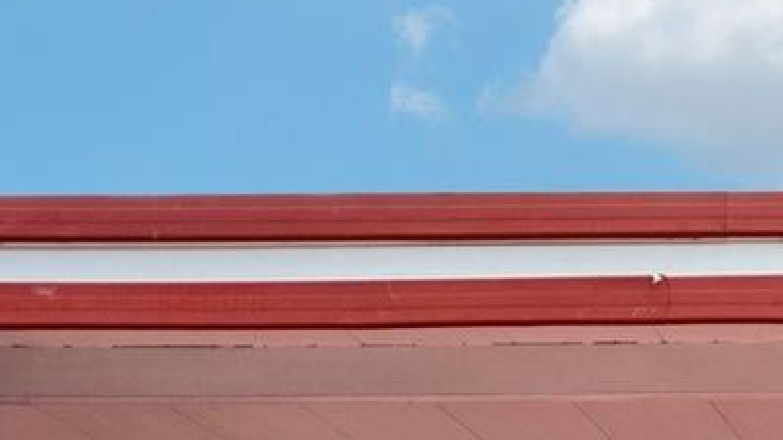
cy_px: 1018
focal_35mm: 80
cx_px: 1180
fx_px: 1661
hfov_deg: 21.9
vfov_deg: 12.3
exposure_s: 1/25
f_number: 20
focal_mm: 19
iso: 400
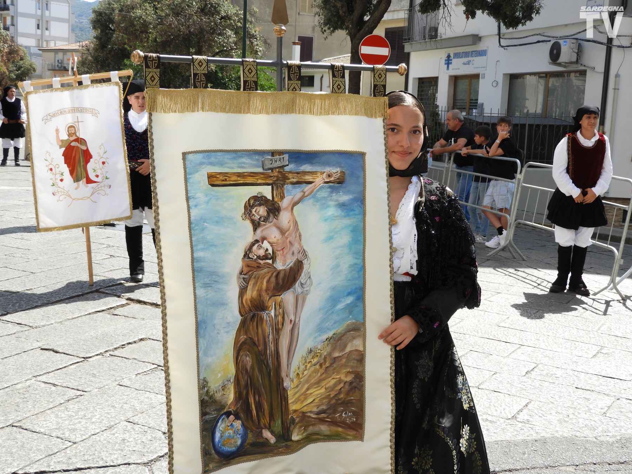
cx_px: 316
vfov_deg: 29.1
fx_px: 913
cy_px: 237
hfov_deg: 38.2
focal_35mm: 50
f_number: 4
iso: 100
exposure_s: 1/400
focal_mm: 9
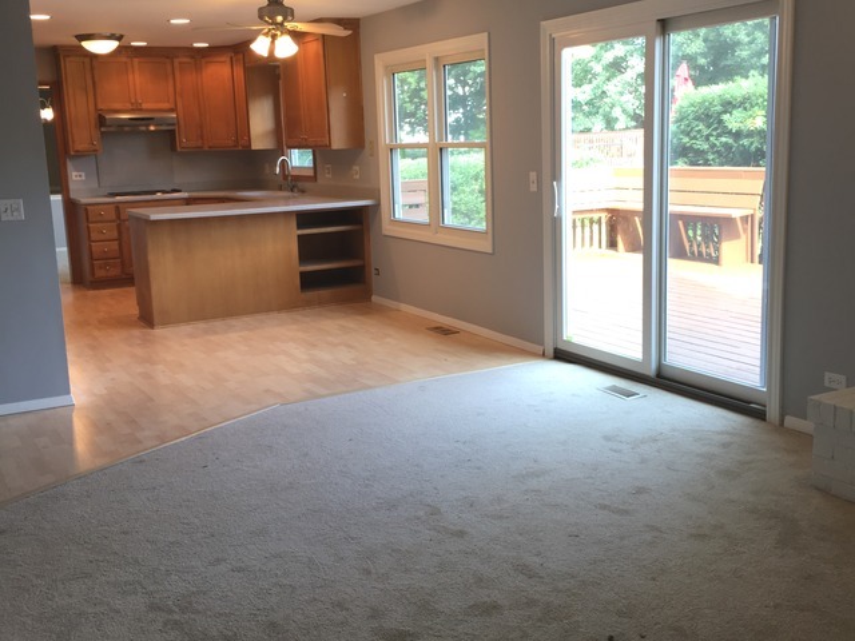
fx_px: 716
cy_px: 320
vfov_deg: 48.2
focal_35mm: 29
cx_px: 428
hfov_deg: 61.7
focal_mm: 4.15
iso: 32
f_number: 2.2
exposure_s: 1/30
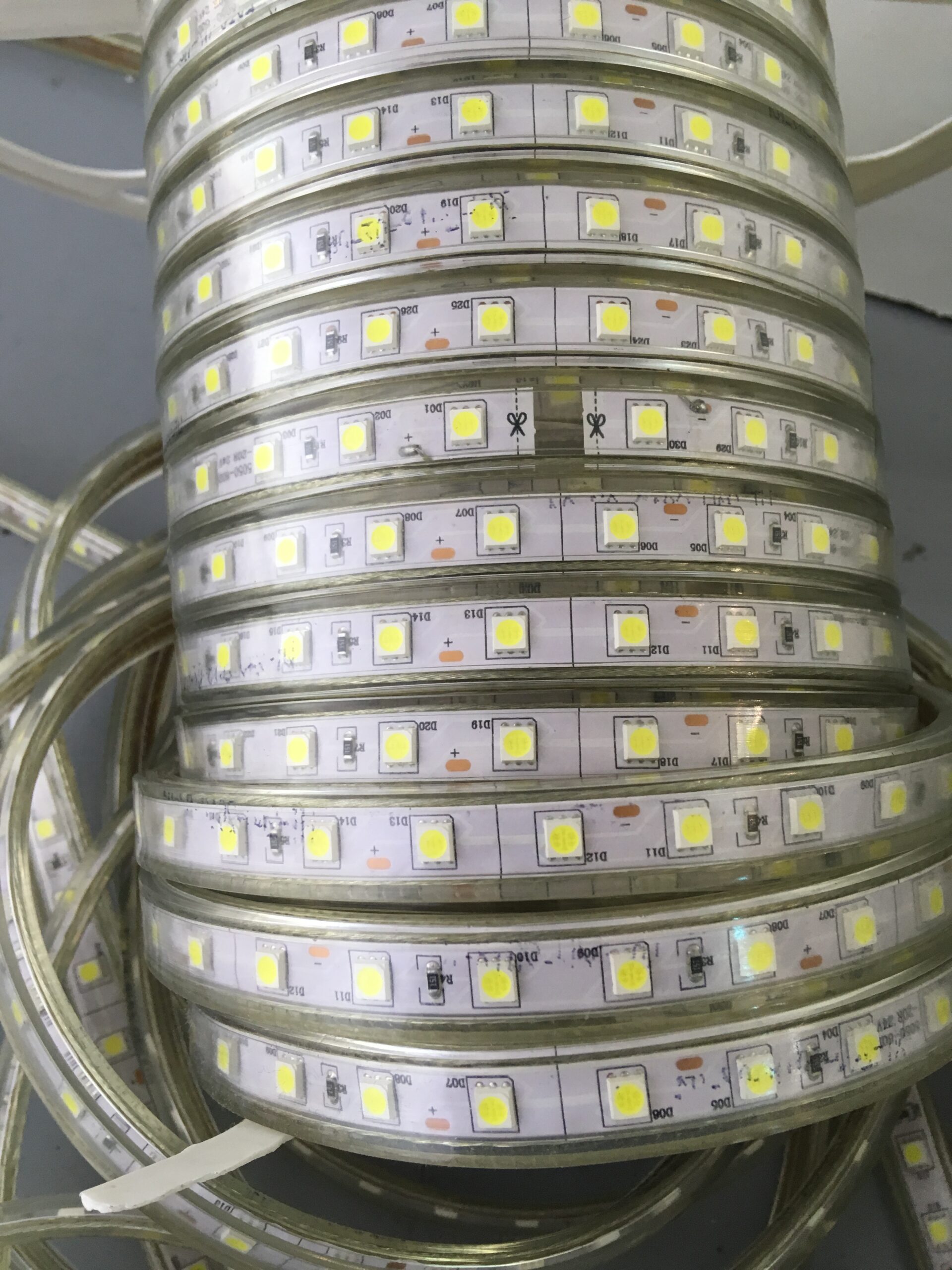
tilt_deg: -60.1
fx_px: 1063
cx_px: 476
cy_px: 635
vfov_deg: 61.7
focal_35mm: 29
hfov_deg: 48.2
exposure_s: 1/33
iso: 50
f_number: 2.2
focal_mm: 4.15
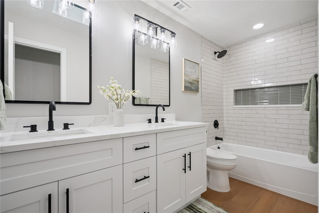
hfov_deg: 96.7
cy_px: 106
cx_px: 160
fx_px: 142
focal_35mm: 16
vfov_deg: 73.8
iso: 640
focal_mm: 16
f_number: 9
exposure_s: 1/80
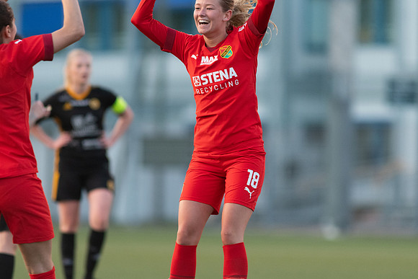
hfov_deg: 4.5
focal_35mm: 459
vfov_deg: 3.0
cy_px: 140
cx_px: 209
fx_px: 5333
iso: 1800
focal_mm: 300
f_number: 3.2
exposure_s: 1/800
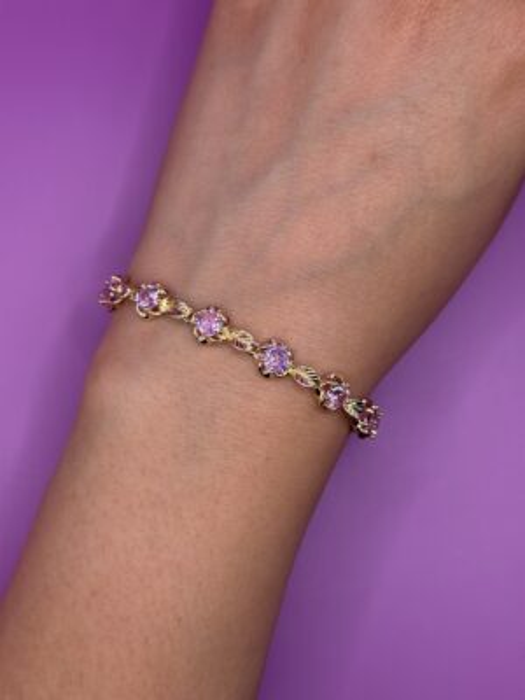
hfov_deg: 30.3
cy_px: 350
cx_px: 262
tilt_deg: -87.3
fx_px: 971
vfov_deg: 39.7
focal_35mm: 48
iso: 64
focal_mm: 6.76
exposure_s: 1/373
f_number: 1.78
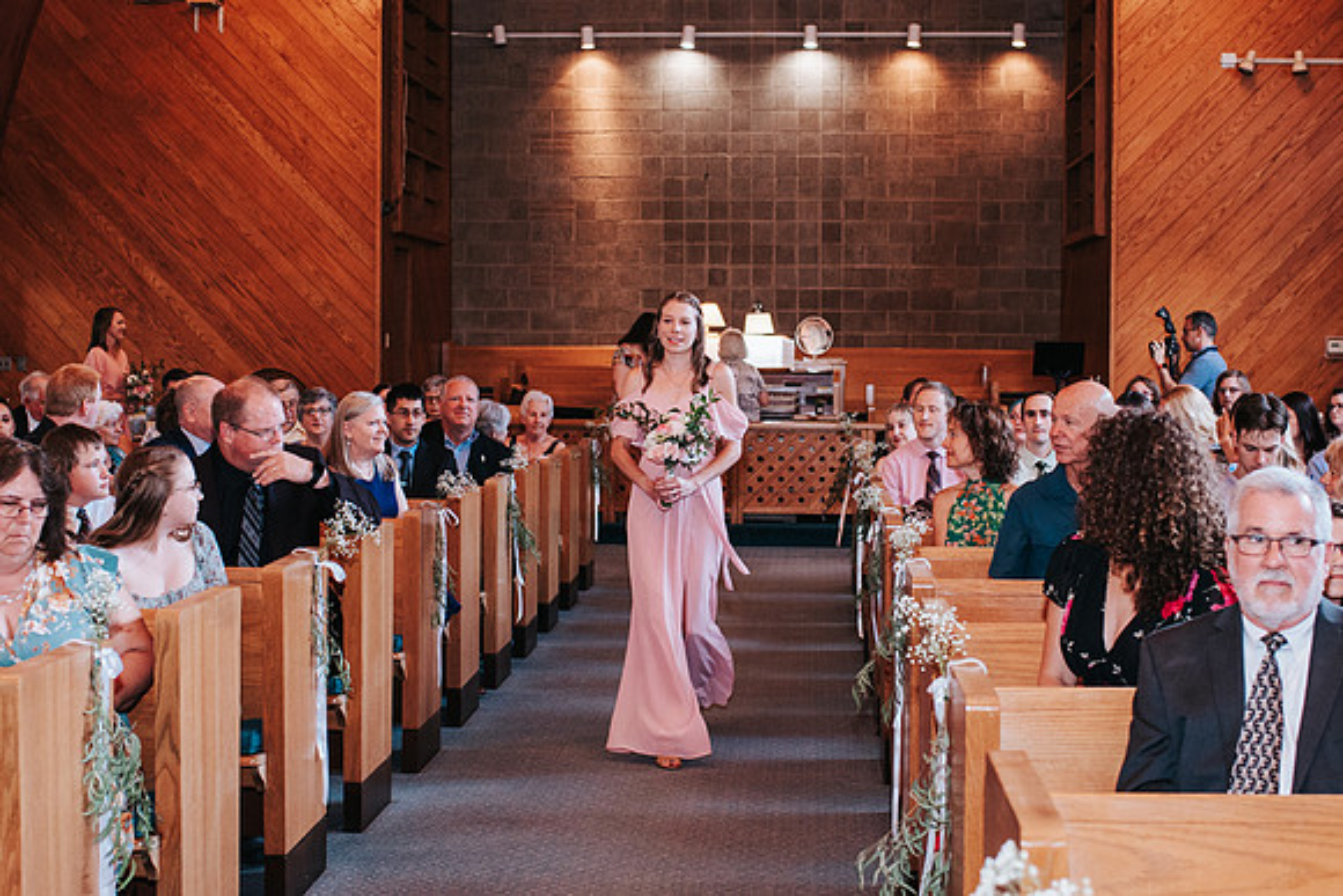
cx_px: 695
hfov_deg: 36.7
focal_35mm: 54
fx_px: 2023
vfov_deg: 25.0
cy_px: 450
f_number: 3.2
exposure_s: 1/125
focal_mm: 35
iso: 1000
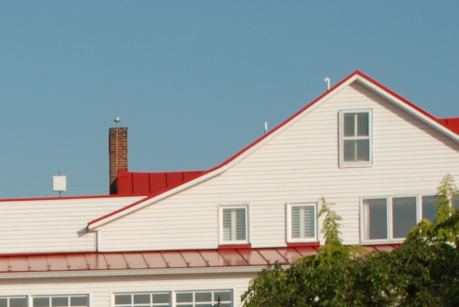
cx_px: -138
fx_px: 2681
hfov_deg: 9.6
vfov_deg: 6.4
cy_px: 571
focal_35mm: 210
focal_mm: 35
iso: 100
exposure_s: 1/200
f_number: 10
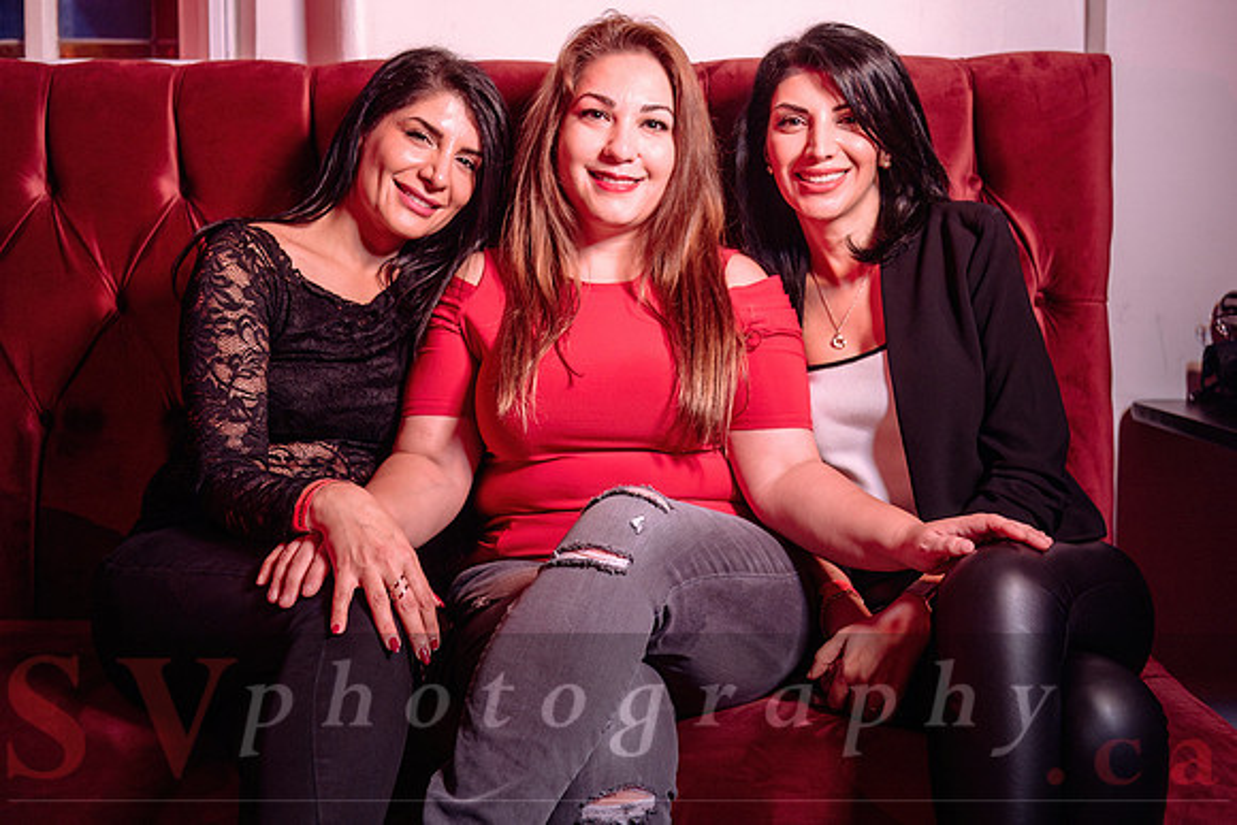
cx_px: 618
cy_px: 373
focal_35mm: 42
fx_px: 1432
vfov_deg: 32.1
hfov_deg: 46.7
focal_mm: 38
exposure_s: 1/80
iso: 800
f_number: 3.2
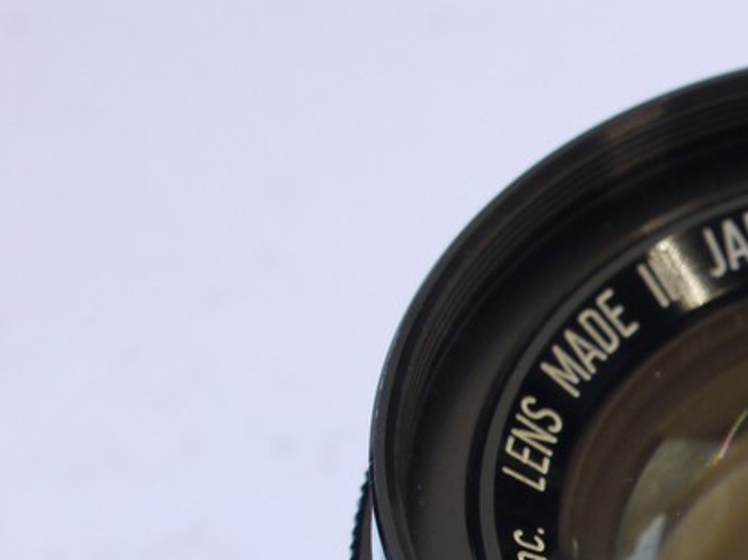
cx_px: 1030
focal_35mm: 174
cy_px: 647
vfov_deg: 8.4
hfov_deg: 11.0
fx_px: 3758
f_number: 7.1
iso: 400
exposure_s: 1/13
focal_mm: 30
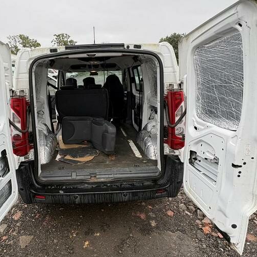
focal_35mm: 22
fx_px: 185
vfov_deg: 69.4
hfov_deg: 68.4
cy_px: 114
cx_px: 94
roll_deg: -0.4
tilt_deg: -8.1
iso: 160
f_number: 2.2
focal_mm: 2.22
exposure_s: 1/99
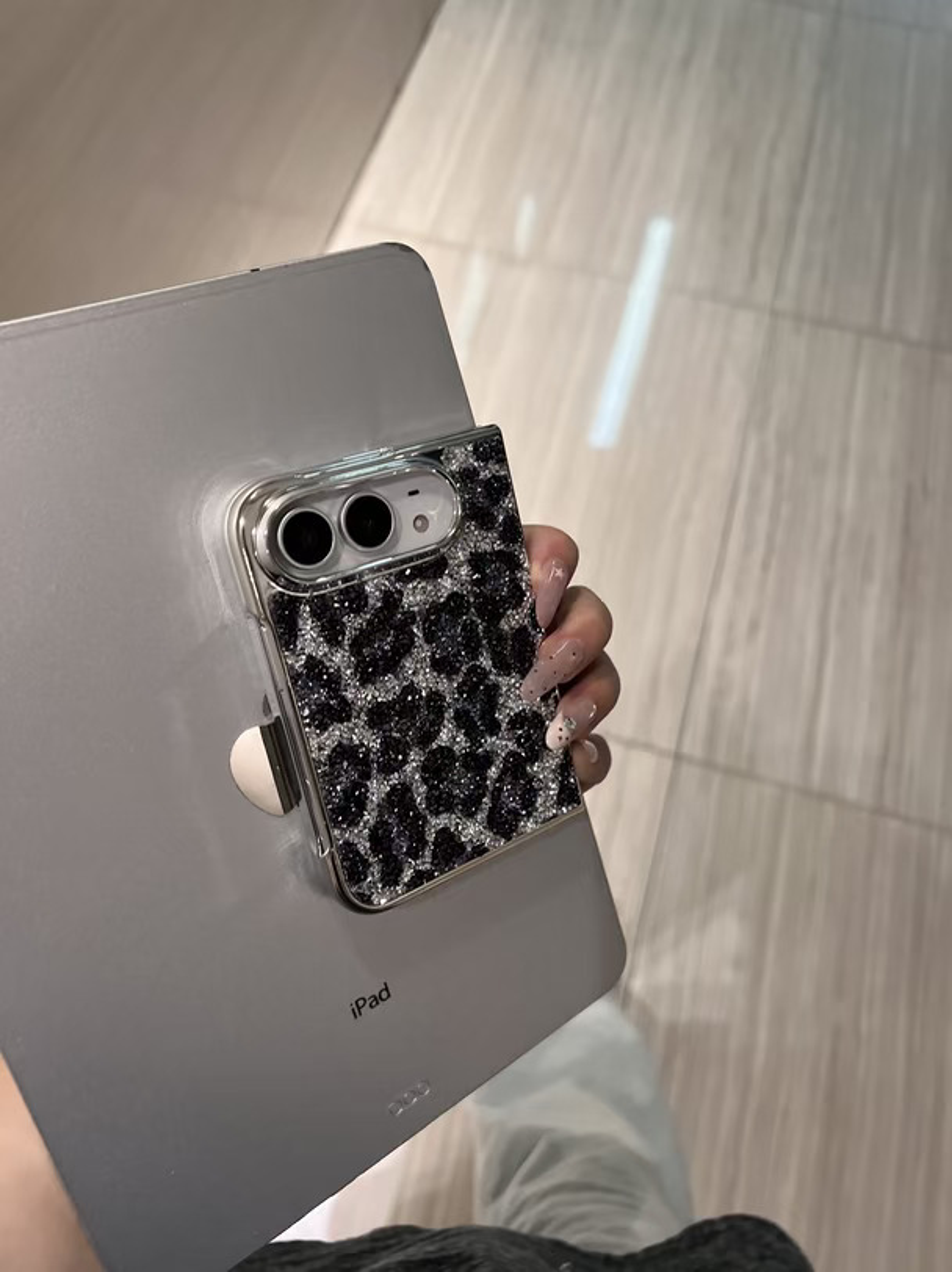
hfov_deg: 53.0
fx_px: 954
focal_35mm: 26
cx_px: 476
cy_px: 636
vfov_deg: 67.3
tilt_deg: -63.8
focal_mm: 5.7
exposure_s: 1/50
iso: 160
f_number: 1.5
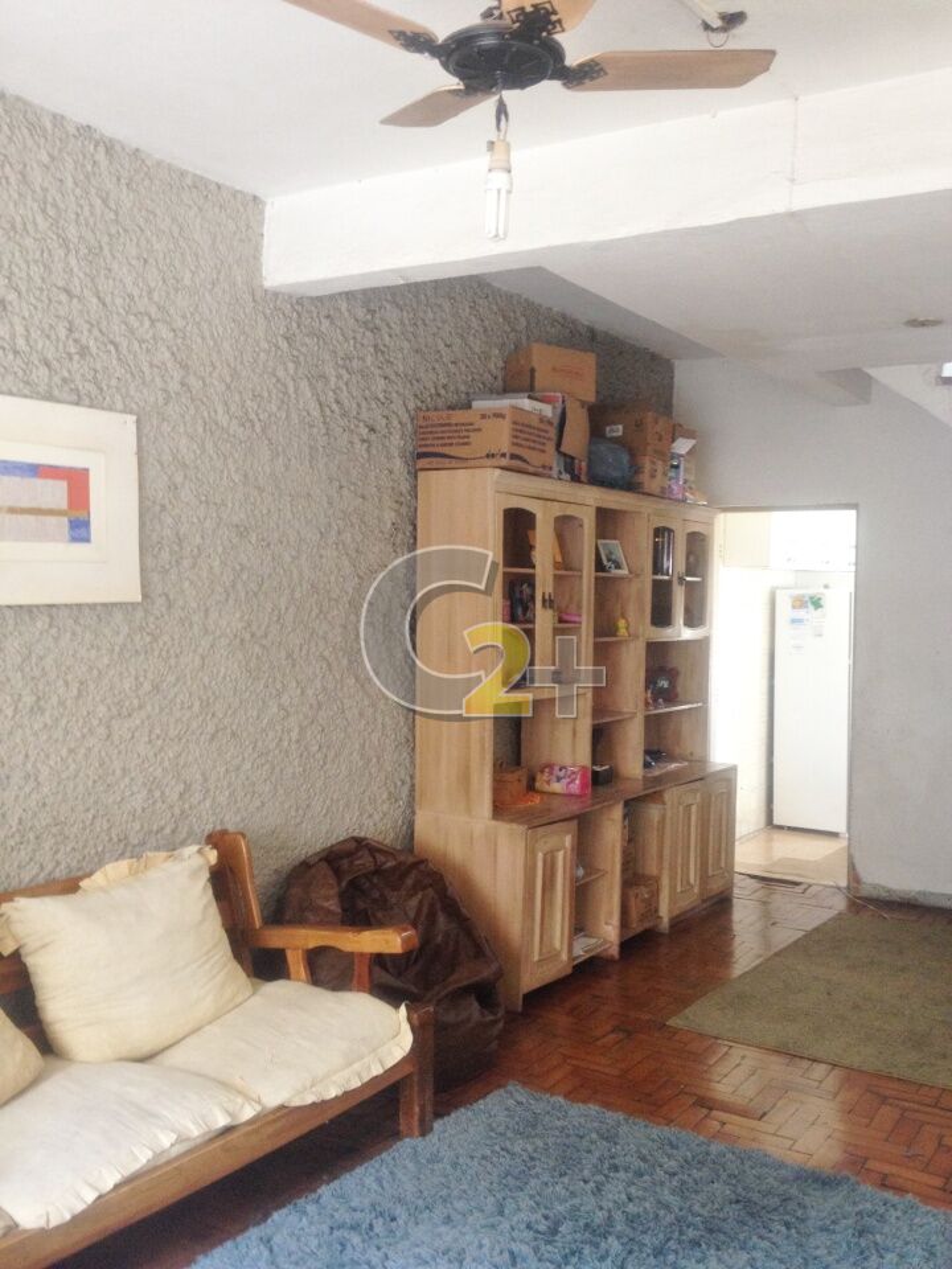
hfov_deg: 40.7
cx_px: 476
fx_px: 1283
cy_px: 634
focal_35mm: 35
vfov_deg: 52.6
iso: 100
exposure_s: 1/20
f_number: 2.4
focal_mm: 4.28
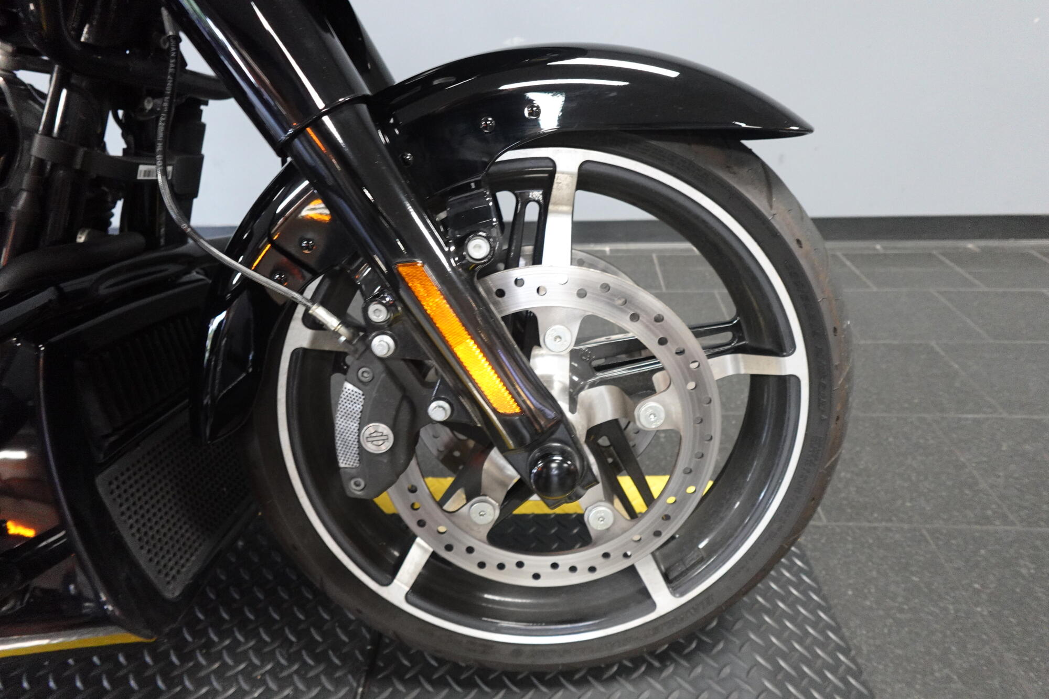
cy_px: 350
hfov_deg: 84.0
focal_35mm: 20
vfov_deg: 61.9
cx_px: 524
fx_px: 583
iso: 1250
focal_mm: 7.6
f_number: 2
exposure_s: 1/80
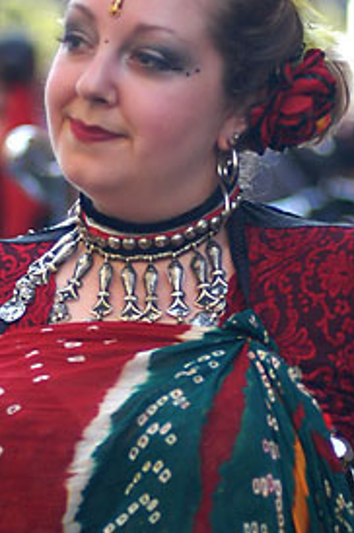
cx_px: 186
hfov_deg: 8.3
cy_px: 407
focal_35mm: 164
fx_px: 2425
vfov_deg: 12.5
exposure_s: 1/800
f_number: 1.4
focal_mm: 50
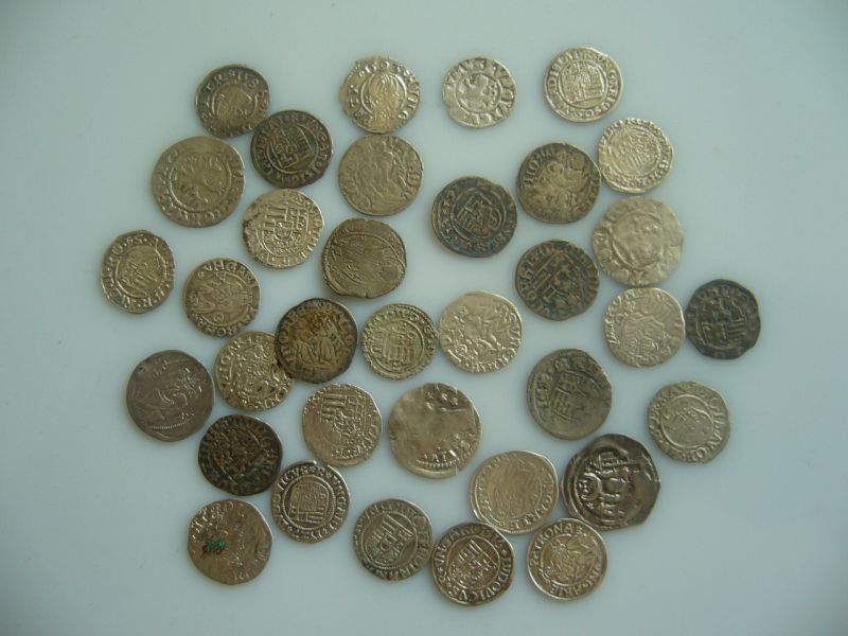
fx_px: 857
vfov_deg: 40.7
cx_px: 424
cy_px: 318
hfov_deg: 52.6
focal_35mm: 35
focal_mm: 5.8
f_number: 2.8
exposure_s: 1/30
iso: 80
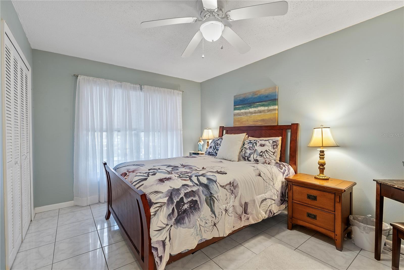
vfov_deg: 73.8
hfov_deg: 96.7
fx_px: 180
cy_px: 135
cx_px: 202
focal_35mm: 16
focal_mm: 16
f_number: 8
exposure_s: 1/1.67
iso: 400
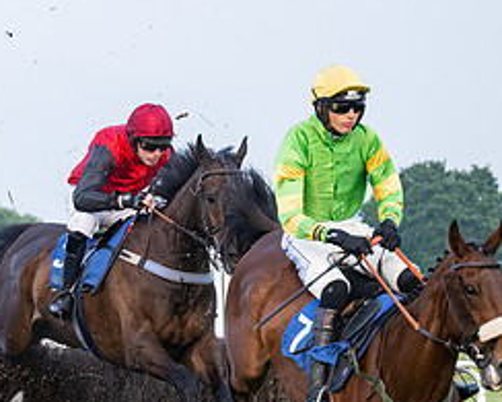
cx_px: -165
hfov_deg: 6.8
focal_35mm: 281
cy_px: 297
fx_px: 4173
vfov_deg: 5.5
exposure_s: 1/2000
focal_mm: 98
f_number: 4
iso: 1250
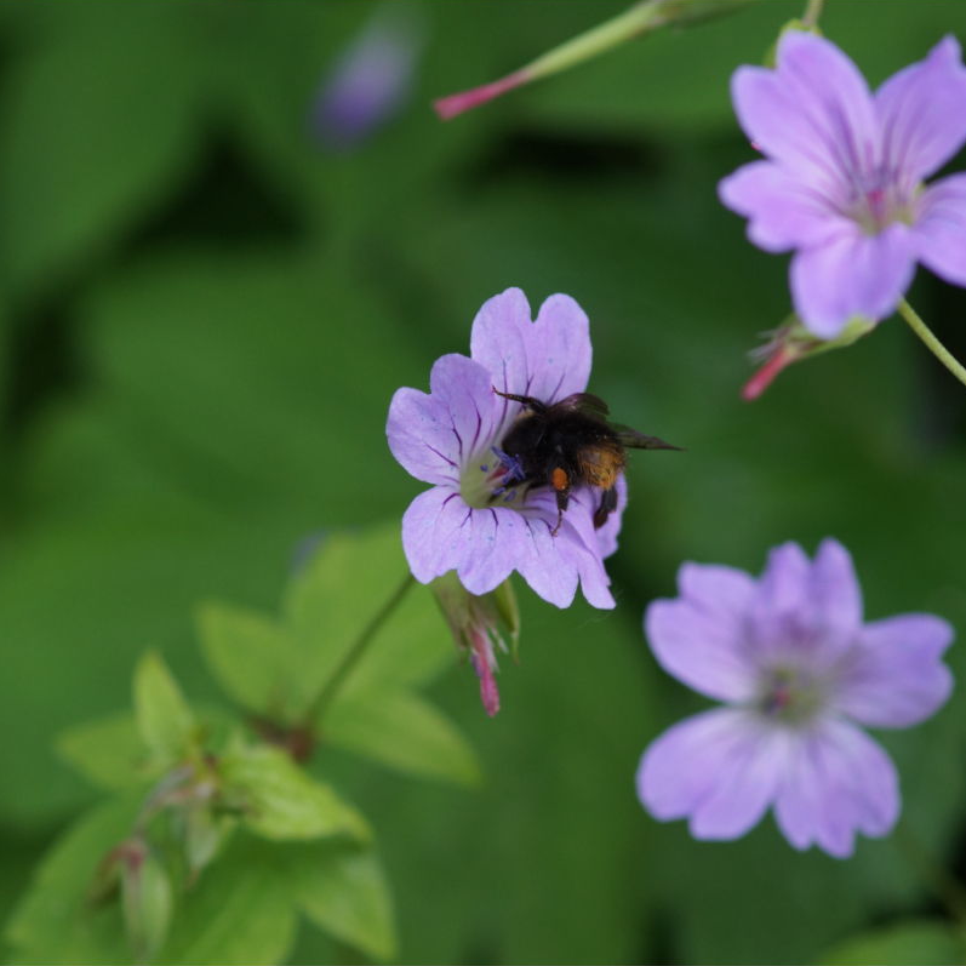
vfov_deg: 9.1
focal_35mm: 192
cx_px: 645
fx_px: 6062
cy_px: 482
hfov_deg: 9.1
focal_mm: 100
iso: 400
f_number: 4
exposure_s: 1/160
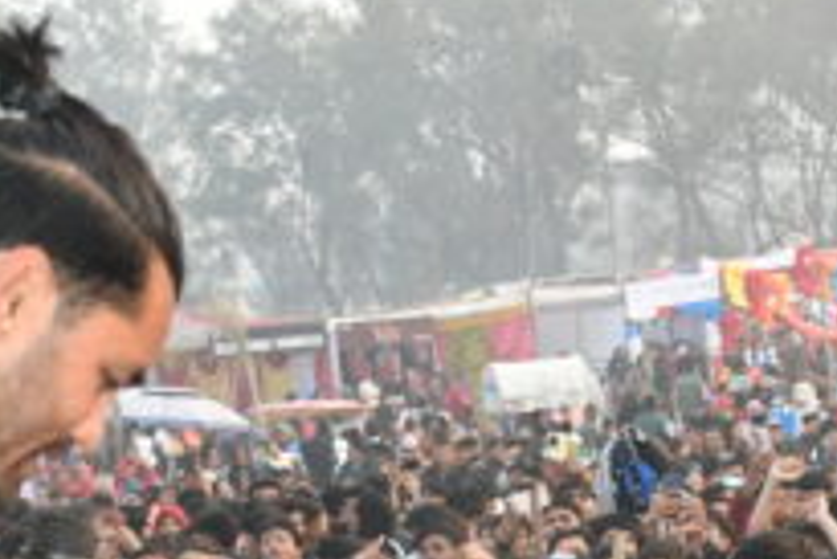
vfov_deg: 8.8
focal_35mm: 150
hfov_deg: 13.3
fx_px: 3490
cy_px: 955
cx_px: 1033
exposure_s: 1/250
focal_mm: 27
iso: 1250
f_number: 4
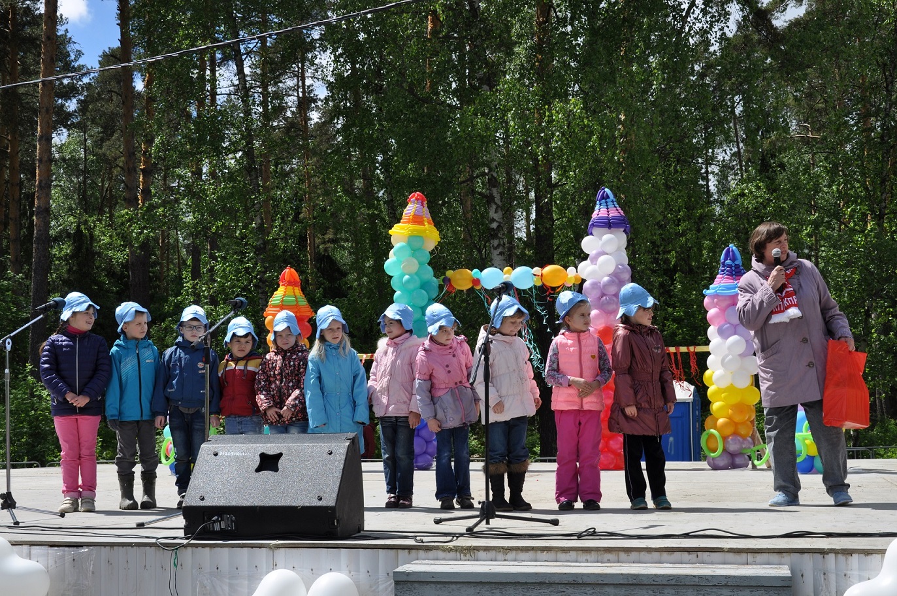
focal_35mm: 51
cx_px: 448
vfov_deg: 26.4
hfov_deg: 38.9
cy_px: 298
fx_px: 1269
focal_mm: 34
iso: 200
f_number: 10
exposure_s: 1/400
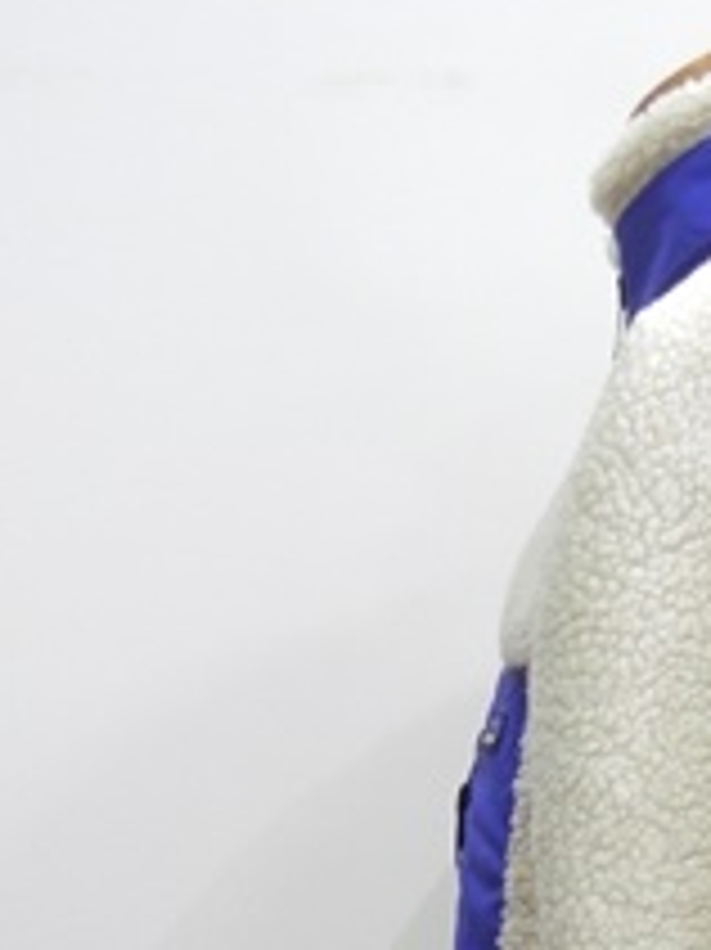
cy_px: 1094
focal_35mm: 91
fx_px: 2495
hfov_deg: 15.8
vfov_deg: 20.4
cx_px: 752
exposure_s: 1/32.1
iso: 400
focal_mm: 5.4
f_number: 3.5
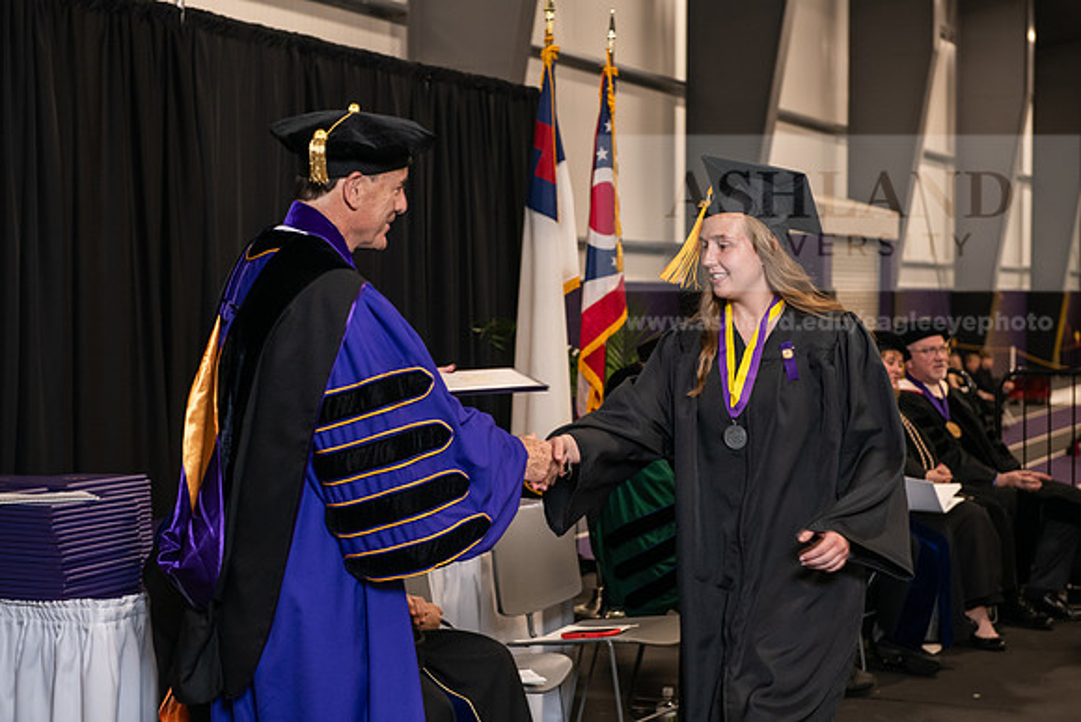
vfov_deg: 19.5
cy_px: 361
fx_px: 2102
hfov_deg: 28.8
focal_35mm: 70
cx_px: 540
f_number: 5
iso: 1600
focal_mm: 70
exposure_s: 1/125
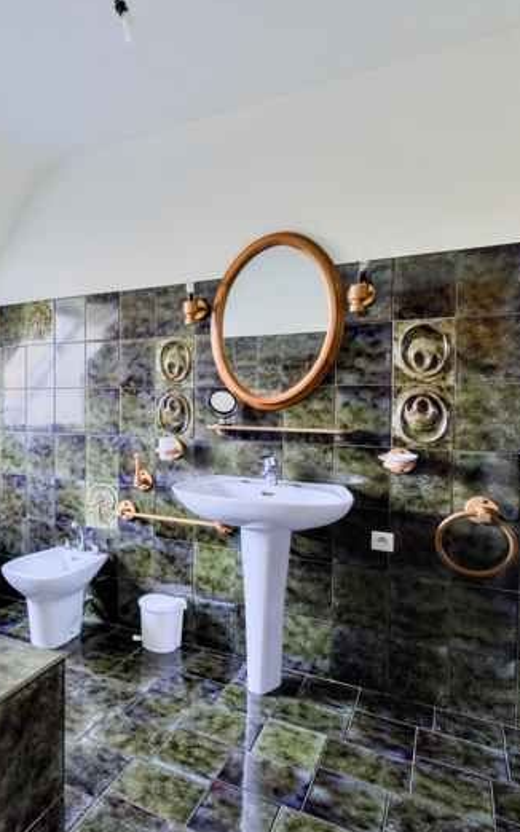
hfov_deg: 44.0
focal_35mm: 25
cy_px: 415
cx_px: 33
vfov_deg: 72.6
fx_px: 567
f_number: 8
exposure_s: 1/8
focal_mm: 16
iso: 800
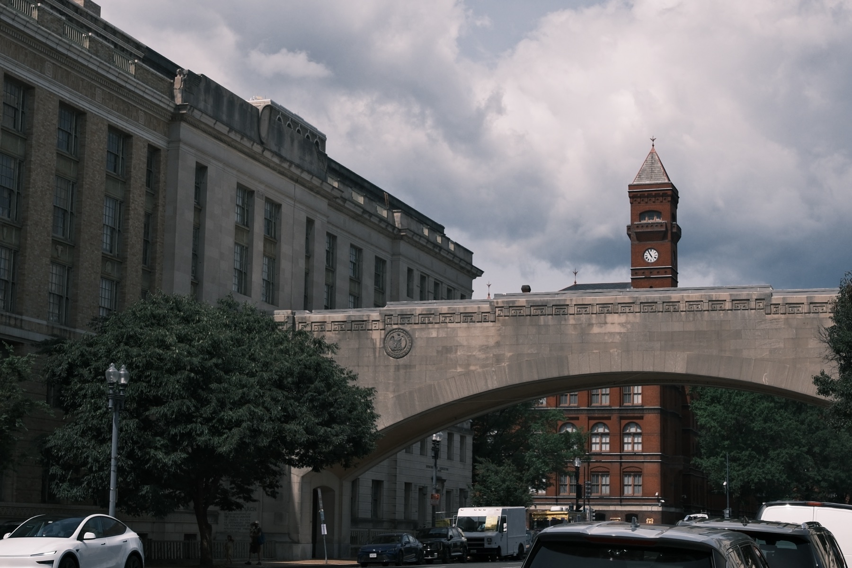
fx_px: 828
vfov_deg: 37.9
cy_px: 284
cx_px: 426
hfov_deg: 54.4
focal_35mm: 35
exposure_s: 1/1250
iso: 125
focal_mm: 23
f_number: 5
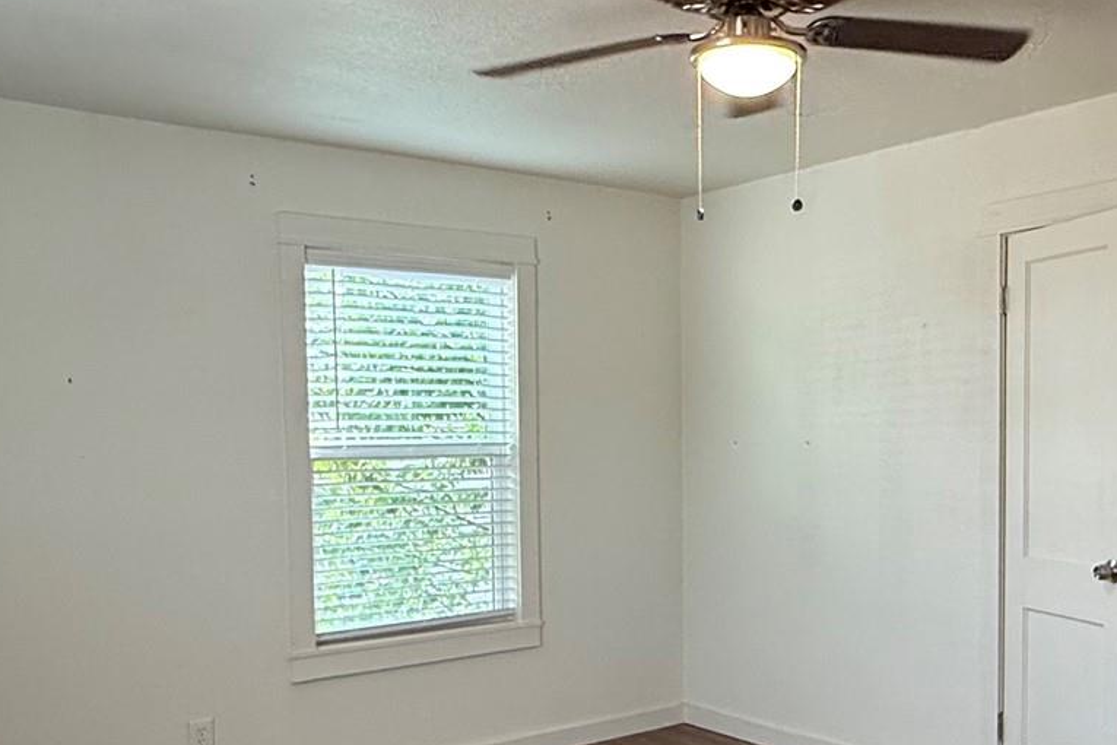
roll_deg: +0.7
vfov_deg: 33.9
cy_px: 501
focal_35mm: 39
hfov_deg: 48.9
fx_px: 1210
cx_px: 727
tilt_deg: -3.1
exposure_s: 1/99
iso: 125
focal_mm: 2.22
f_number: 2.2
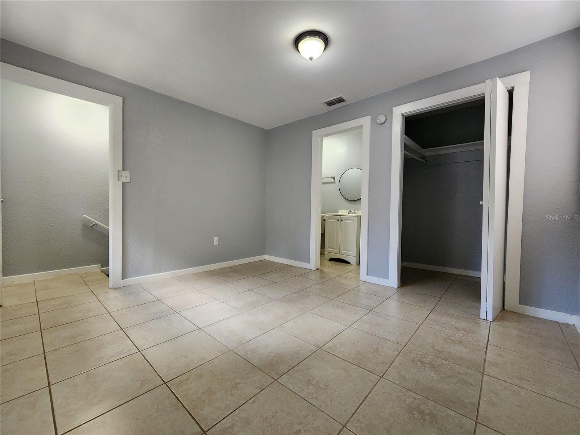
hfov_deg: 106.2
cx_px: 290
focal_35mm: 13
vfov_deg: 89.9
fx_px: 218
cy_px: 218
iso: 320
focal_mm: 2.2
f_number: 2.2
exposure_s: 1/60
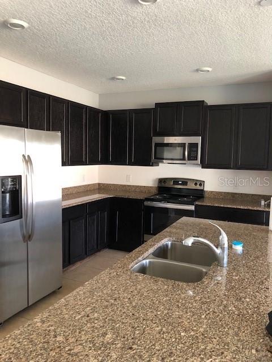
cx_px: 136
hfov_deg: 49.7
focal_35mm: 28
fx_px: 293
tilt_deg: -5.1
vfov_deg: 63.4
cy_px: 181
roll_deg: -1.5
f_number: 1.8
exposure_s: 1/15
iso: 50
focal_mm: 3.99
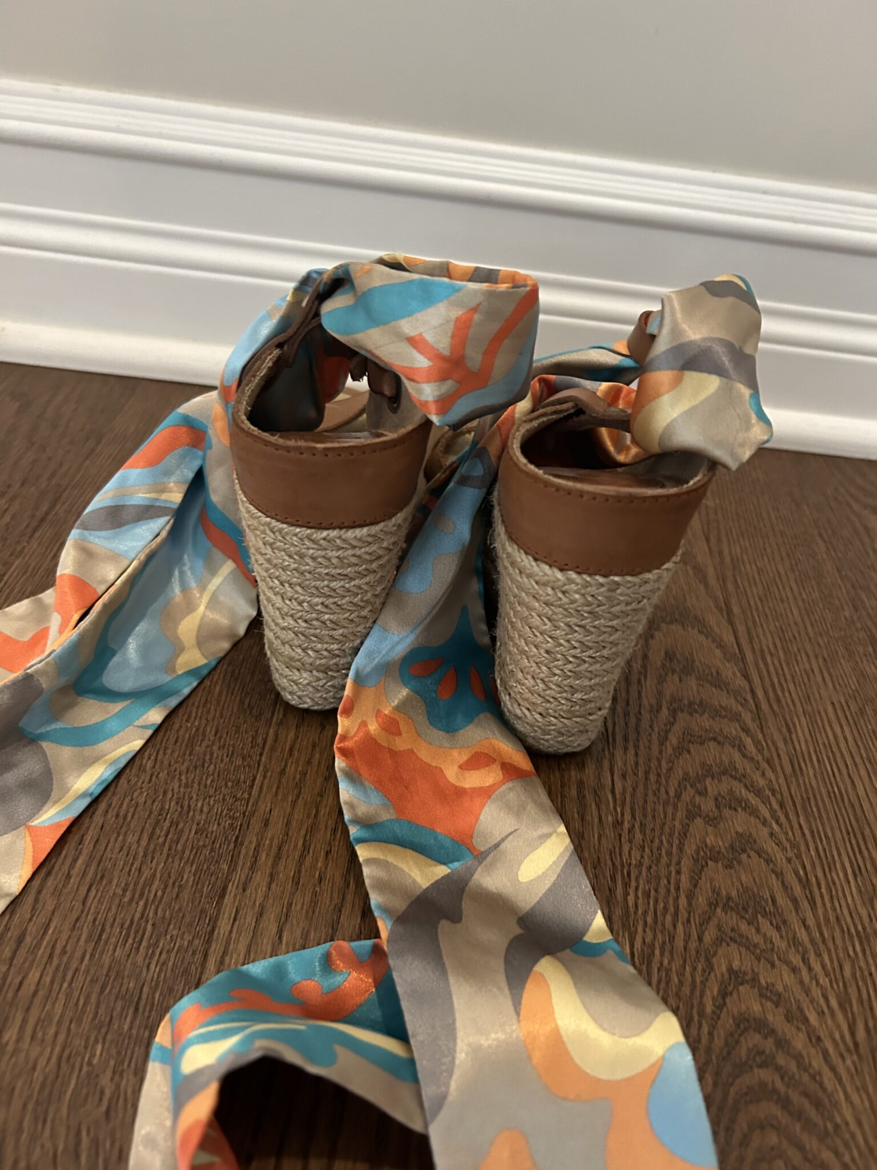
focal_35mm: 26
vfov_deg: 67.3
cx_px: 438
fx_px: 878
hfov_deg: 53.1
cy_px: 585
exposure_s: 1/40
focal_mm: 5.7
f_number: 1.5
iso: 640
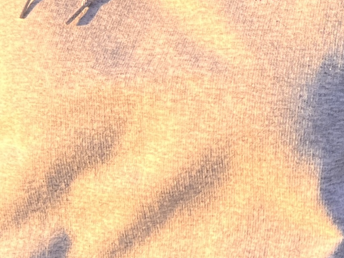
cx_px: 436
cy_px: 170
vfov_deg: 18.6
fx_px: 785
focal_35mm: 79
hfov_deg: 22.4
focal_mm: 5.7
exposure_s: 1/1531
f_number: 1.5
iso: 50
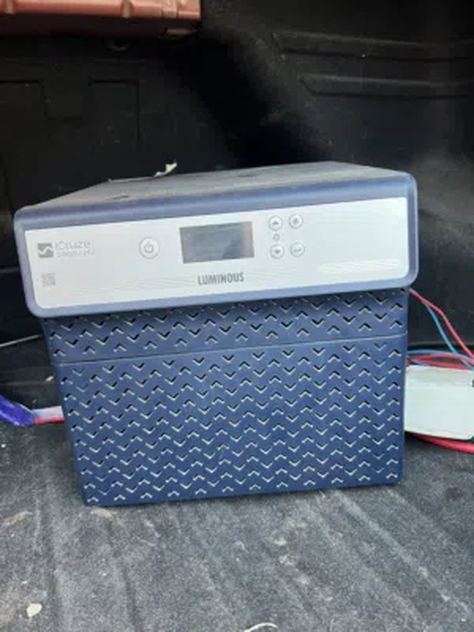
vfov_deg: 67.3
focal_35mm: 26
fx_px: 475
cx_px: 237
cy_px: 316
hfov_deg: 53.1
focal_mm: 5.7
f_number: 1.5
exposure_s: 1/60
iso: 160
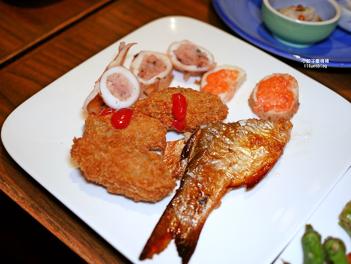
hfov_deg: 38.2
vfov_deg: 29.1
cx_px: 176
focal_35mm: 50
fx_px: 507
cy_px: 132
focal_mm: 25
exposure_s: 1/125
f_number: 1.8
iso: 200
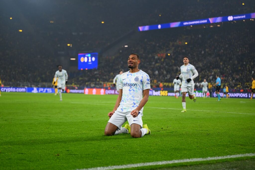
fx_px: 510
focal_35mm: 72
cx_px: 128
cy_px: 85
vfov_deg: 18.9
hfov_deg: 28.1
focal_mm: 72
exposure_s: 1/1600
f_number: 2.8
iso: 1600
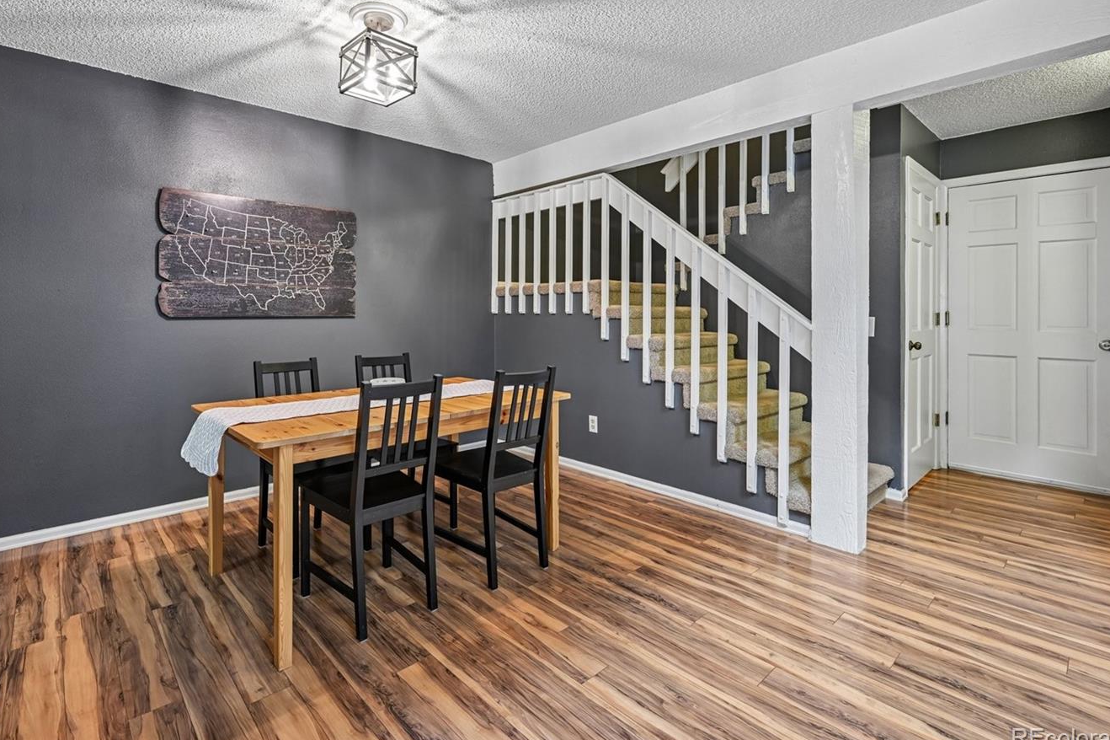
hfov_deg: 92.6
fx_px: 524
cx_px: 474
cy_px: 306
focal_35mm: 17
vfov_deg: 69.9
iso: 400
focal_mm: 14
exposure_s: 1/3.33
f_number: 9
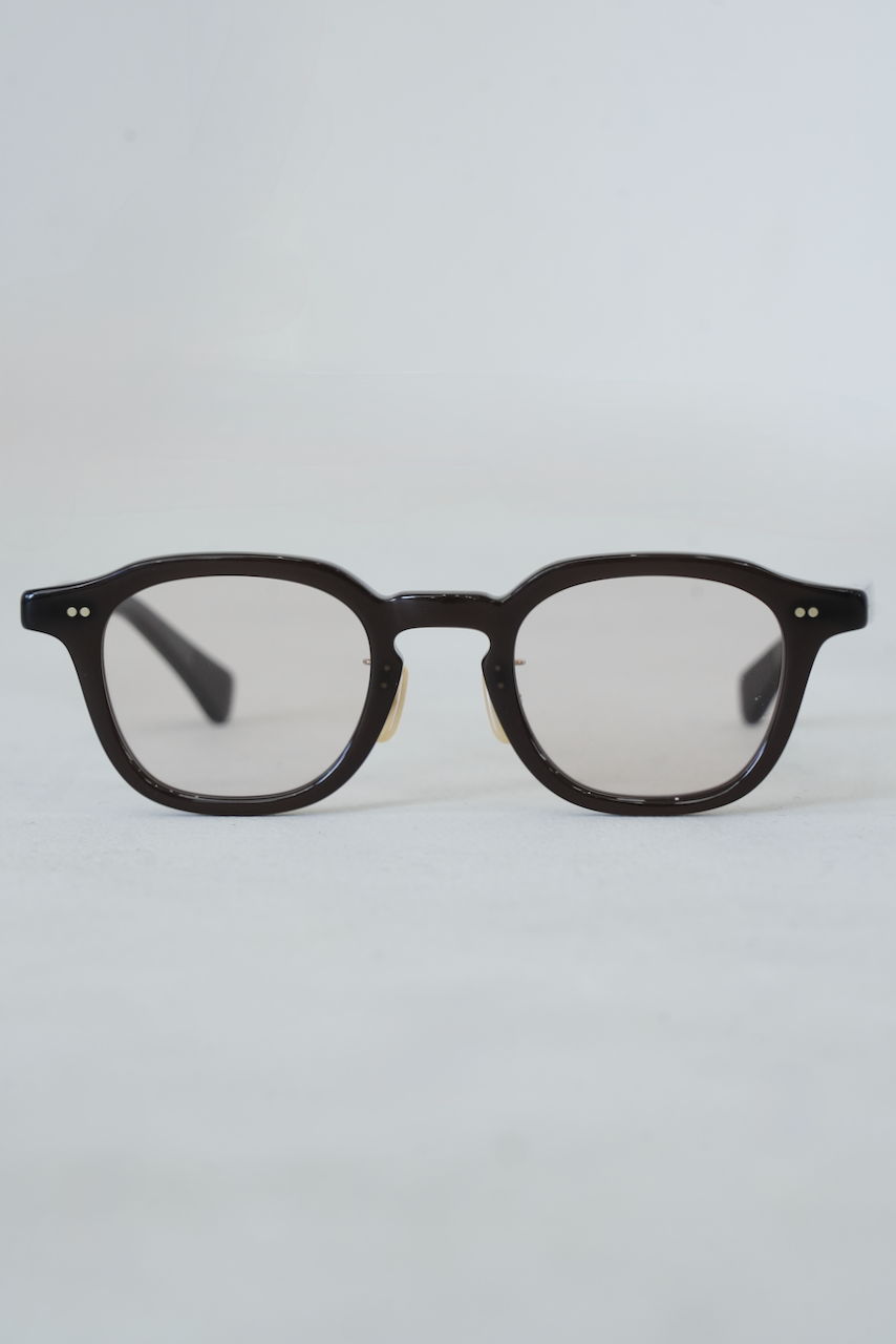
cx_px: 448
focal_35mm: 104
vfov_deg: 19.6
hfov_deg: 13.2
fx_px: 3880
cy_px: 672
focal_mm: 104
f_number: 9
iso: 1000
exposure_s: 1/30
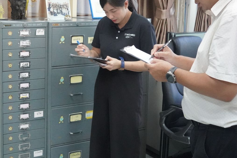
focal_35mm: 58
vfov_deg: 23.3
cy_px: 57
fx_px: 382
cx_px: 39
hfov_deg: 33.3
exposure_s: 1/500
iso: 16000
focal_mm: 28
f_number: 4
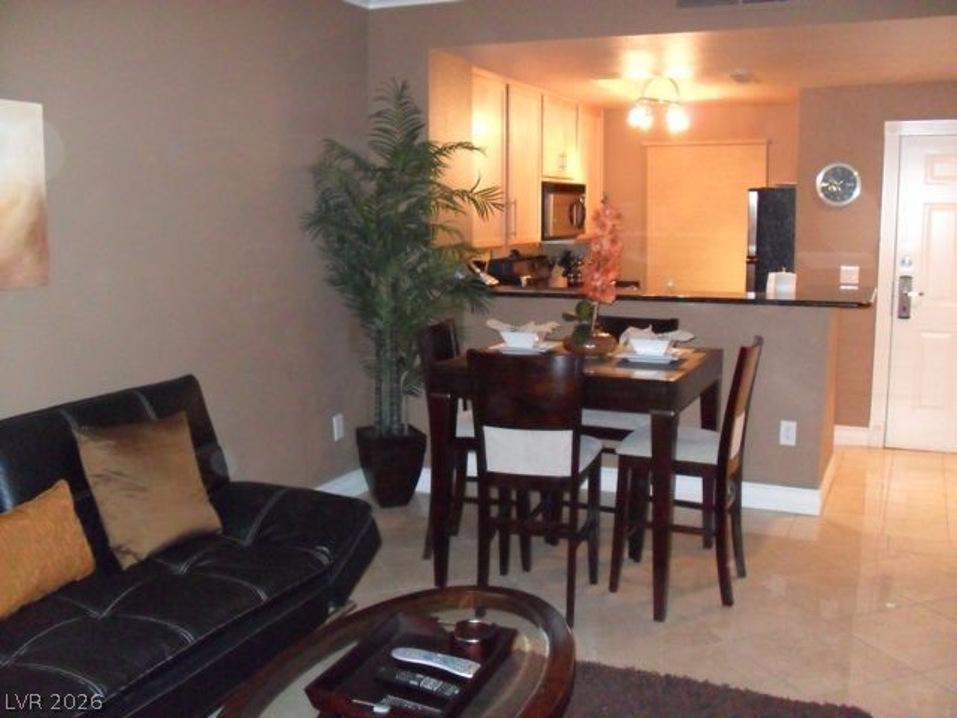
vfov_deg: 40.7
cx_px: 478
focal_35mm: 35
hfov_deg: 52.6
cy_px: 359
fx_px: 968
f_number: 3
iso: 640
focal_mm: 6.3
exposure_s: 1/45
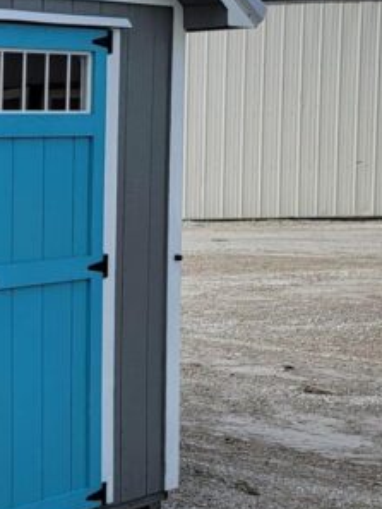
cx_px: -336
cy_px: 242
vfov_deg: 20.2
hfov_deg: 13.5
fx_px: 1426
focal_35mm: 97
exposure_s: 1/976
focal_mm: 6.7
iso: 16
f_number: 1.8
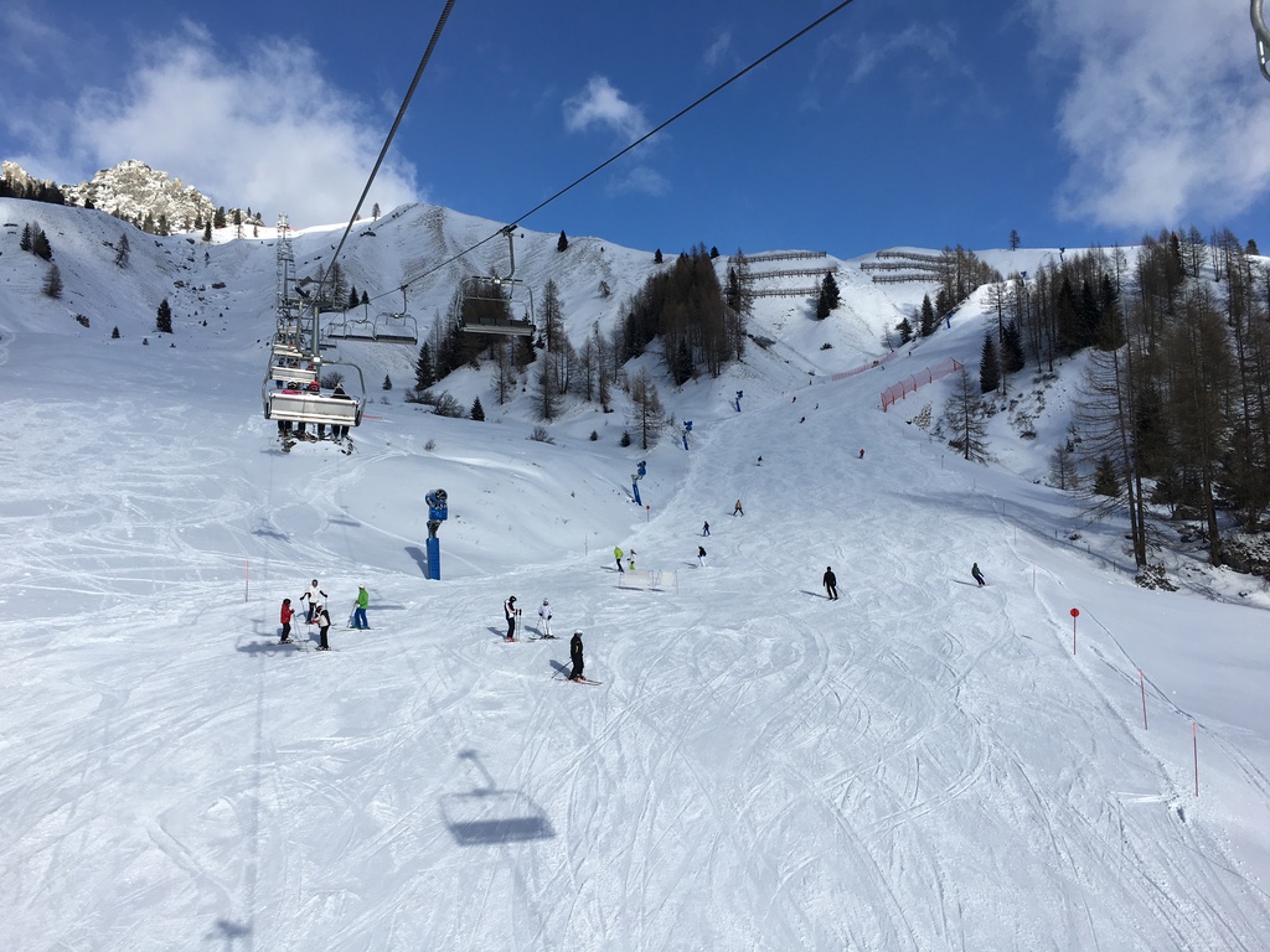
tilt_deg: +8.3
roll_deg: +0.1
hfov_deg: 61.7
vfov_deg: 48.2
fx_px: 1064
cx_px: 635
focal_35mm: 29
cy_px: 476
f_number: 2.2
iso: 25
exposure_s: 1/2481
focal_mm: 4.15
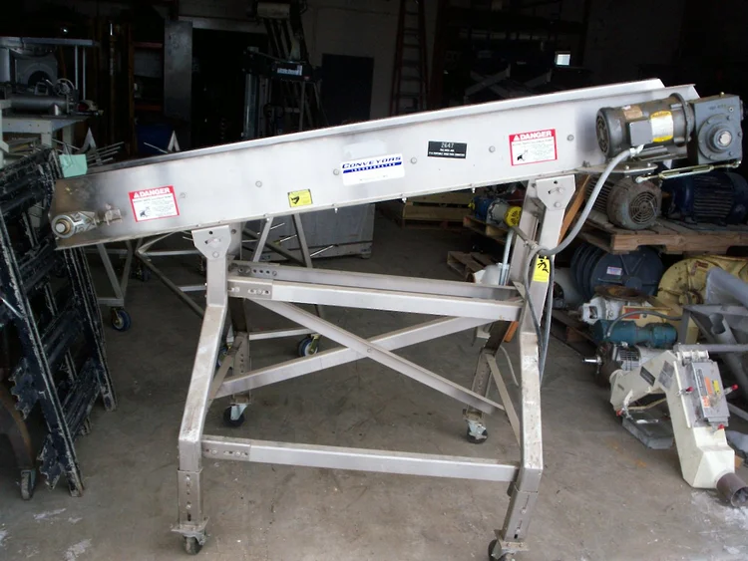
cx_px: 374
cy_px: 280
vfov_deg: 39.7
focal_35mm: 36
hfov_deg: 51.3
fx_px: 778
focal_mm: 5.9
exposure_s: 1/86.4
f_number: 4.5
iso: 100
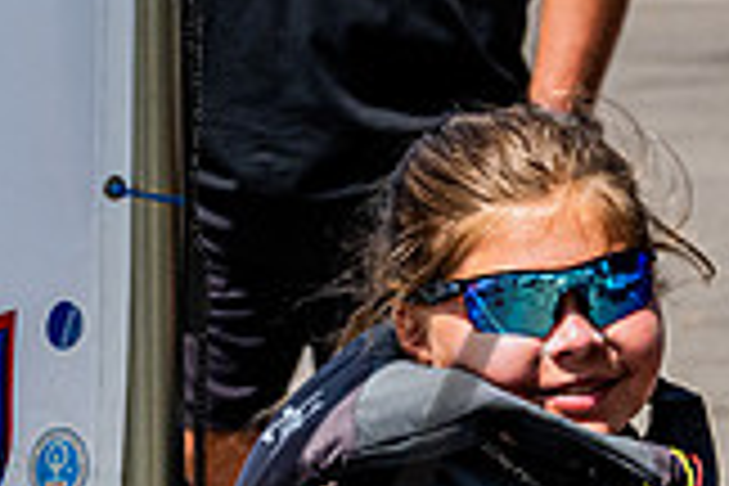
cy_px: 641
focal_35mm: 303
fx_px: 6135
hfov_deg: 6.8
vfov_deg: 4.5
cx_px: 562
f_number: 6
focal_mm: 70
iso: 1000
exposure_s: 1/5000
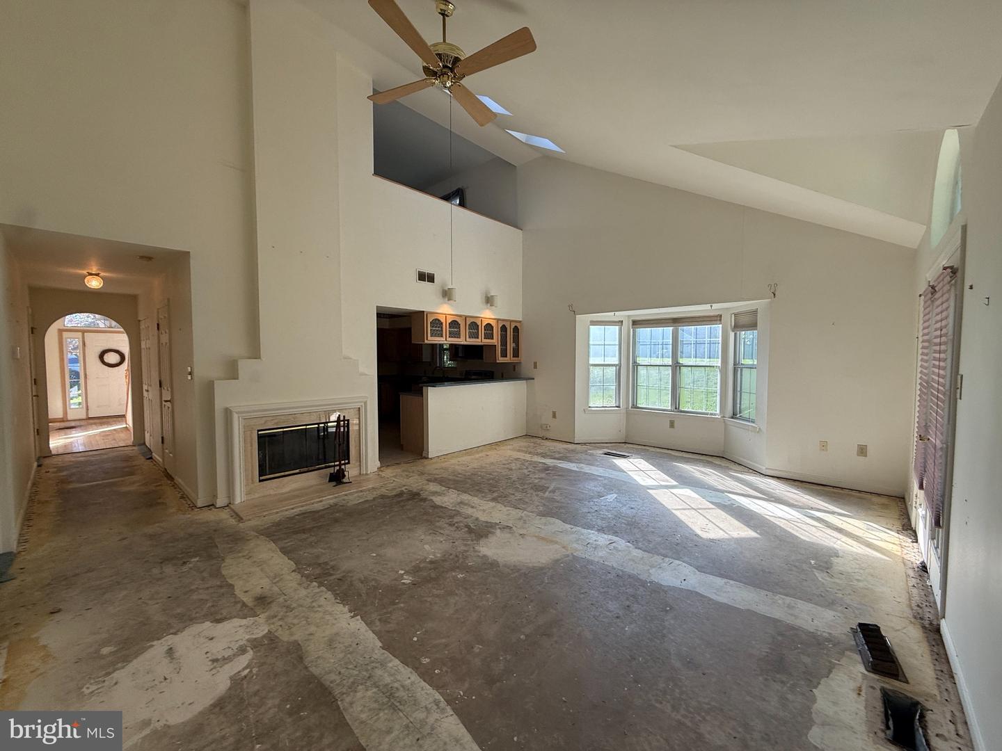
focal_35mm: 14
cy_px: 376
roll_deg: -0.4
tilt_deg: -3.0
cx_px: 501
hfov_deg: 102.1
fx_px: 405
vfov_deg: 85.7
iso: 64
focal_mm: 2.22
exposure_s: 1/207
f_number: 2.2
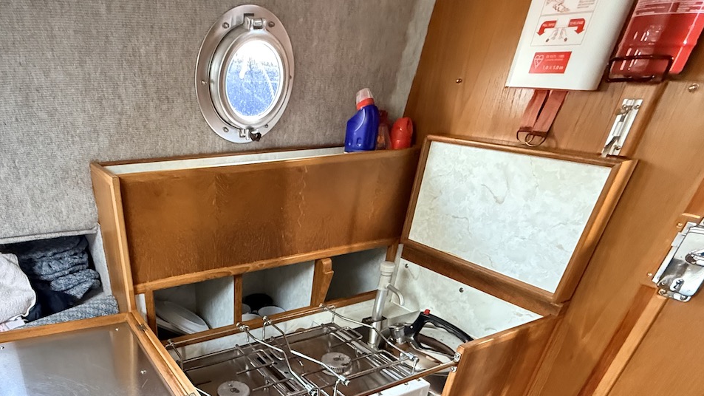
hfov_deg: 73.8
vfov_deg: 41.7
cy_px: 392
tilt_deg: -35.3
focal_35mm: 24
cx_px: 231
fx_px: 448
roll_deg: +1.3
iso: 1000
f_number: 2.2
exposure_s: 1/60
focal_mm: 2.22
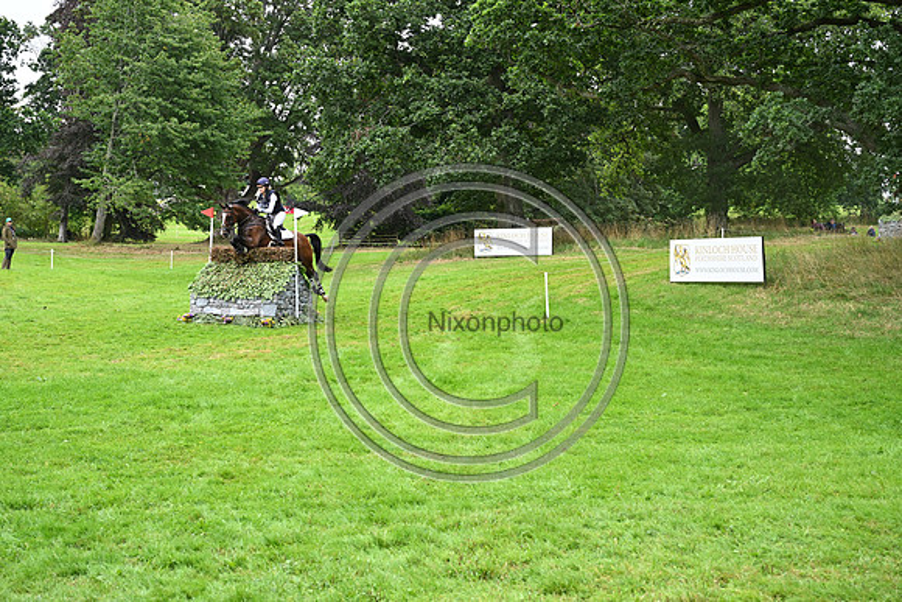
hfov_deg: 38.9
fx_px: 1278
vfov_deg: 26.5
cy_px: 301
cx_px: 451
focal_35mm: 51
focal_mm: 51
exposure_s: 1/1250
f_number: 4
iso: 1400
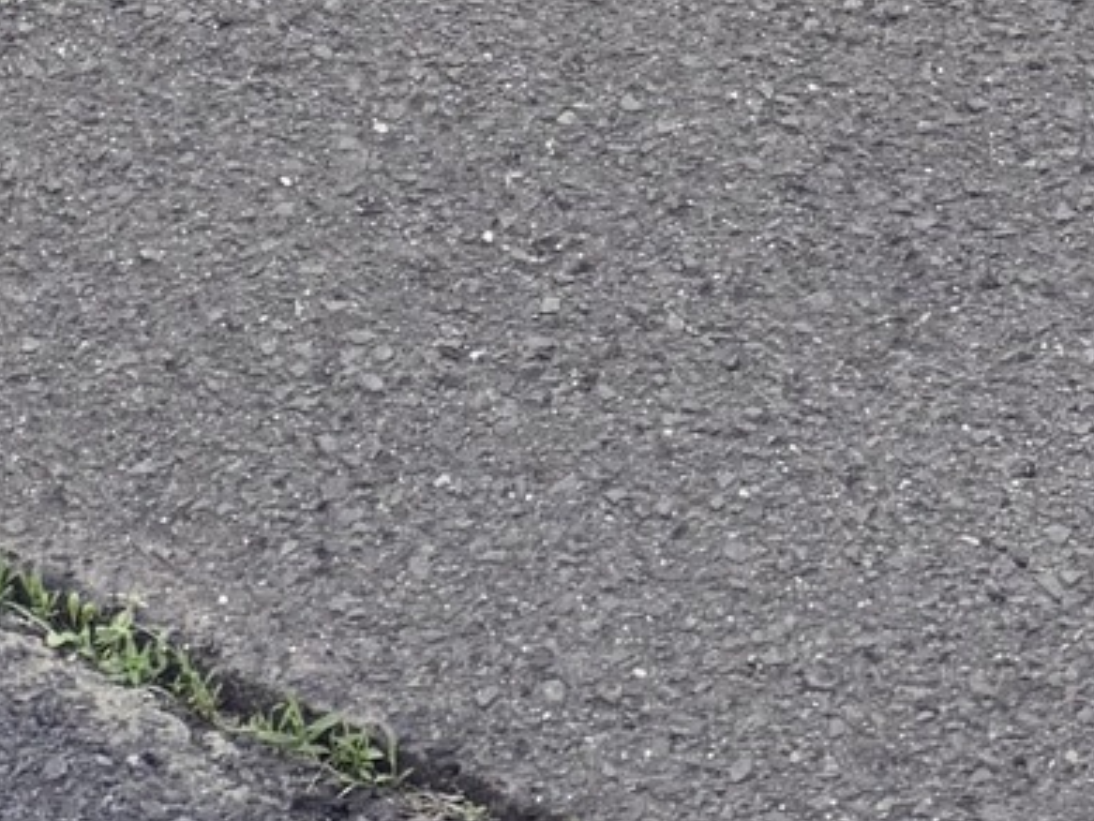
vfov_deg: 7.7
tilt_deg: -1.5
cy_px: -2266
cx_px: 62
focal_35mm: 142
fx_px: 4489
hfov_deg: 13.7
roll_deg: -0.6
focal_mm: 6.76
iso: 100
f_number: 1.78
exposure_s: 1/4405
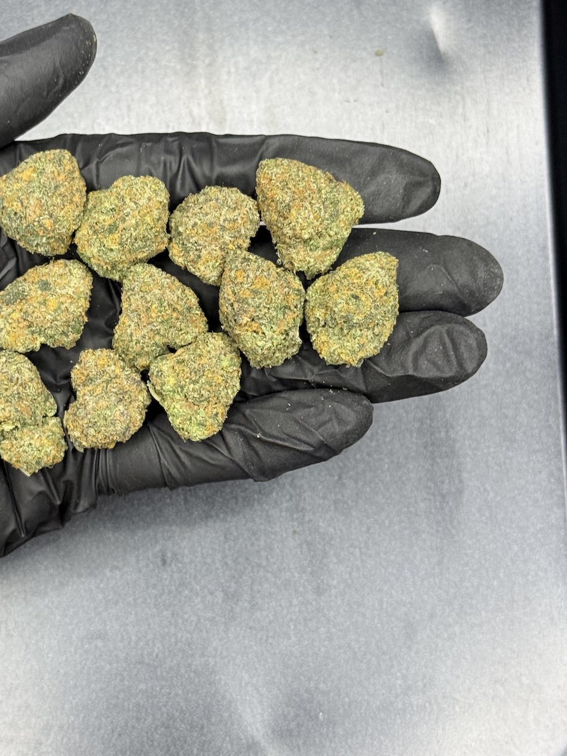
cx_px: 191
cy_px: 306
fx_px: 1572
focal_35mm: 72
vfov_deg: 27.0
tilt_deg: -81.2
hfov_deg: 20.4
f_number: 1.78
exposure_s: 1/50
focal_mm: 6.76
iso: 100
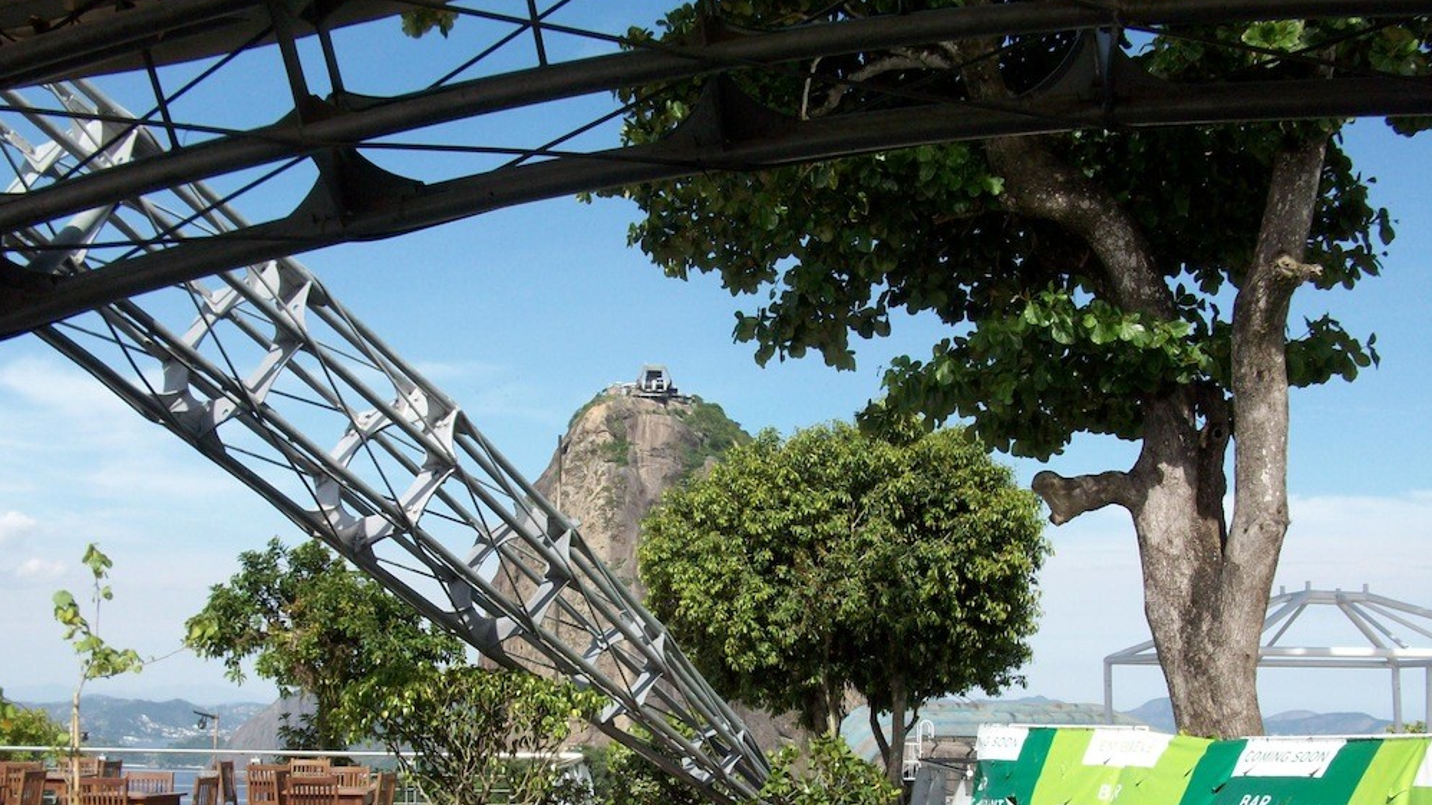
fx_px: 1443
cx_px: 702
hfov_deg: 52.8
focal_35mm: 38
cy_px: 534
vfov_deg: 31.0
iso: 64
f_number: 5.5
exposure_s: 1/292
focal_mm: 5.7
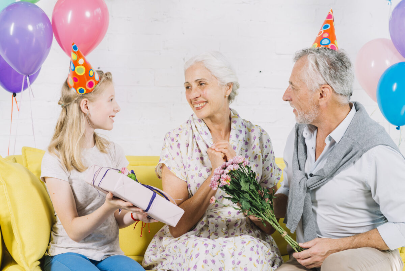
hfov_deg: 23.9
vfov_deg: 16.1
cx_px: 202
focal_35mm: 85
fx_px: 957
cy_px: 136
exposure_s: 1/160
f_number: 5.6
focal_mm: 85
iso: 160
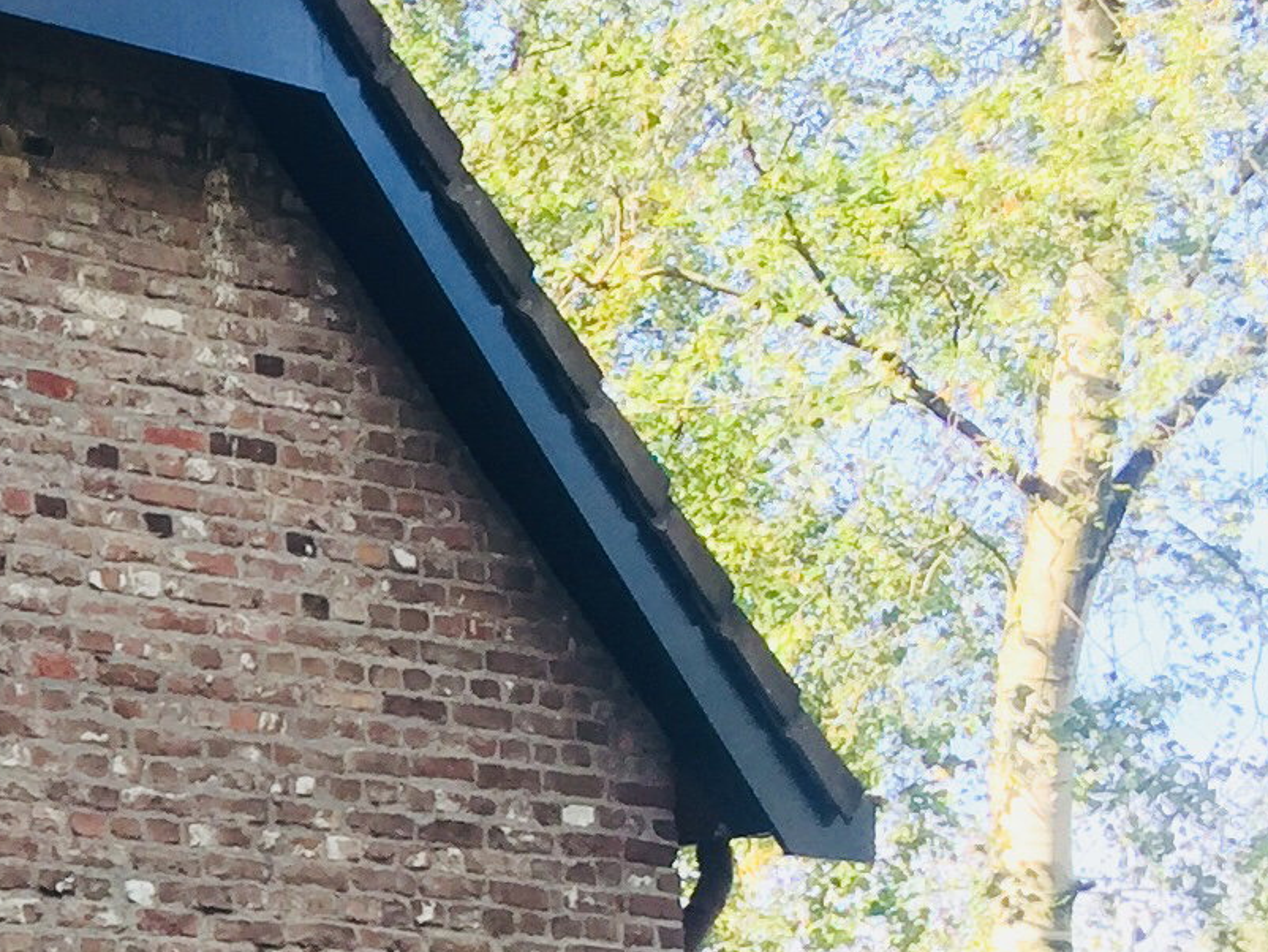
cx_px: -860
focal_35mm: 118
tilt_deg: +5.9
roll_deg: +0.7
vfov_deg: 12.4
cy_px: 1004
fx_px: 4324
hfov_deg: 15.0
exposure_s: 1/184
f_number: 2.2
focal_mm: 4.15
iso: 32
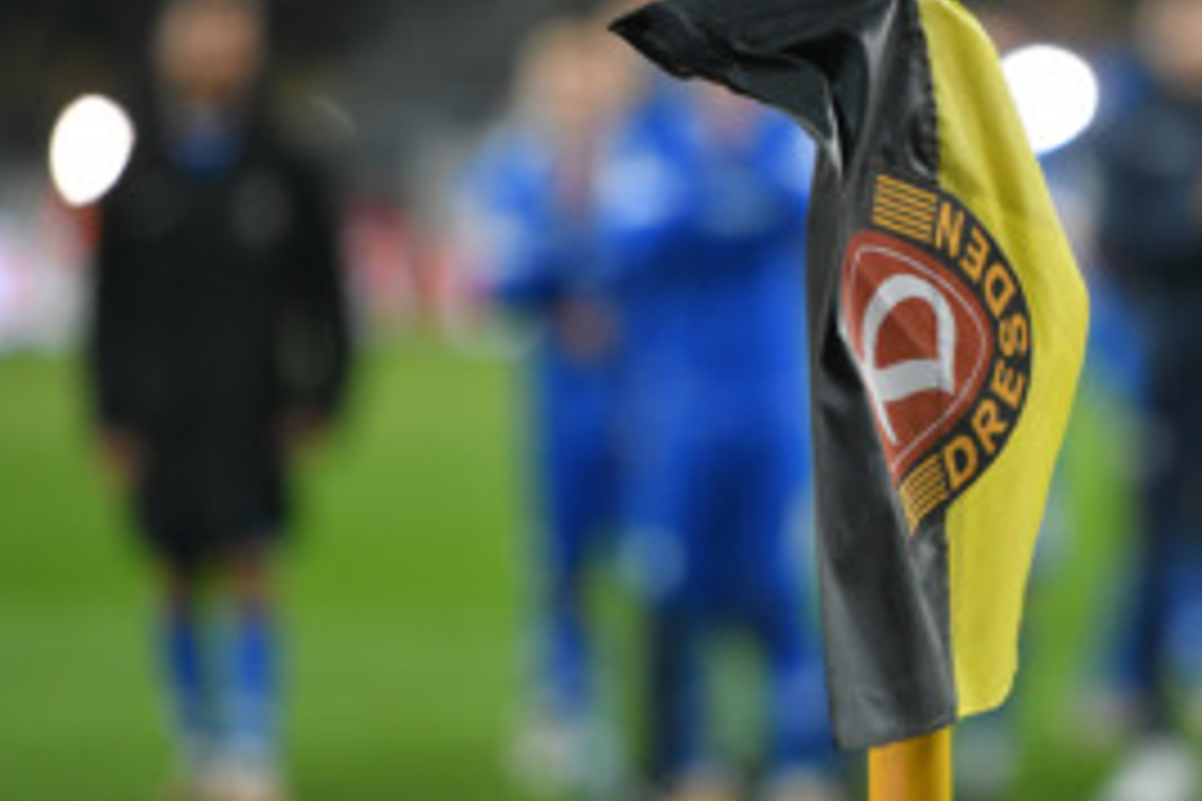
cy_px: 331
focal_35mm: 277
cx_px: 824
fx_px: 9248
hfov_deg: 7.4
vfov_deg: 5.0
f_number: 2.8
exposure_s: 1/1000
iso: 1600
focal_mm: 185
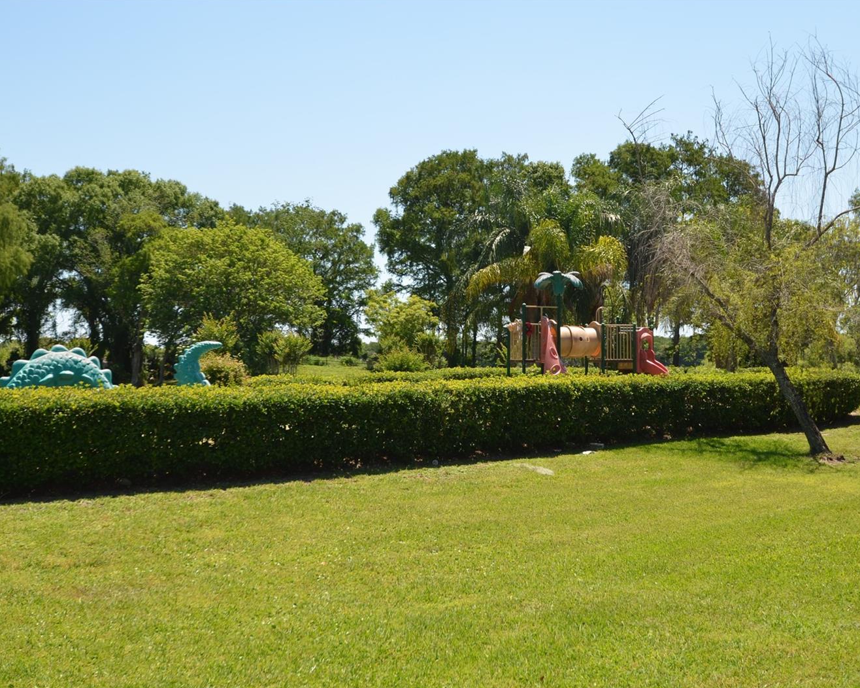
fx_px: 1043
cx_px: 480
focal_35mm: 41
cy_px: 343
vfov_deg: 36.5
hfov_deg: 44.7
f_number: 8
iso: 100
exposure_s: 1/200
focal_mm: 24
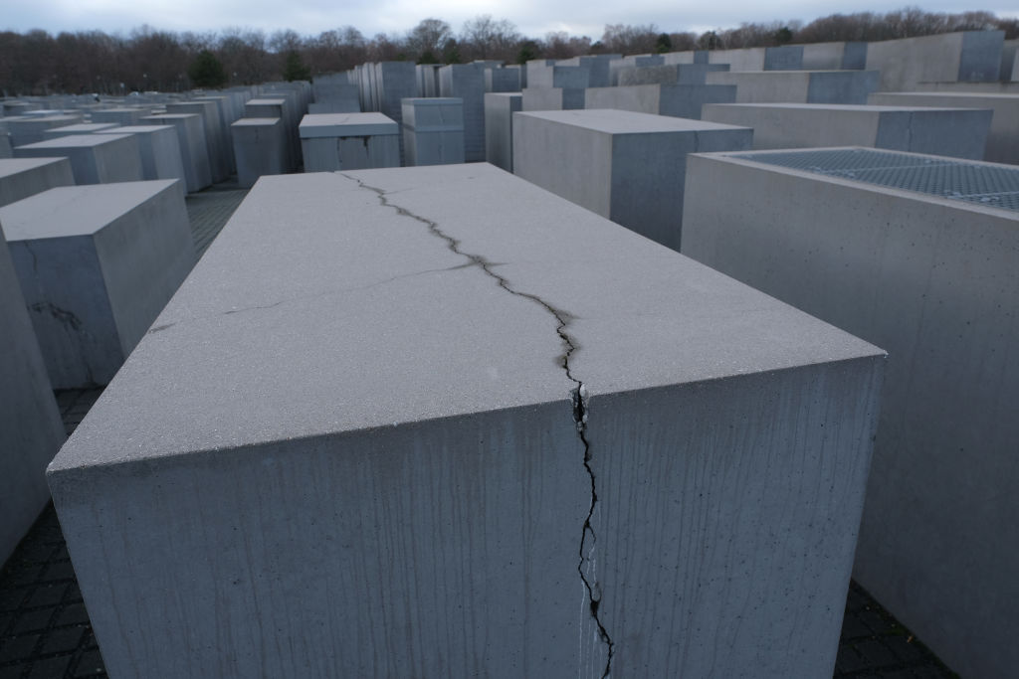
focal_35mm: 24
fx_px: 679
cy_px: 340
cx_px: 510
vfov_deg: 53.1
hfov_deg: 73.7
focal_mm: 16
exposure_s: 1/125
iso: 400
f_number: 8
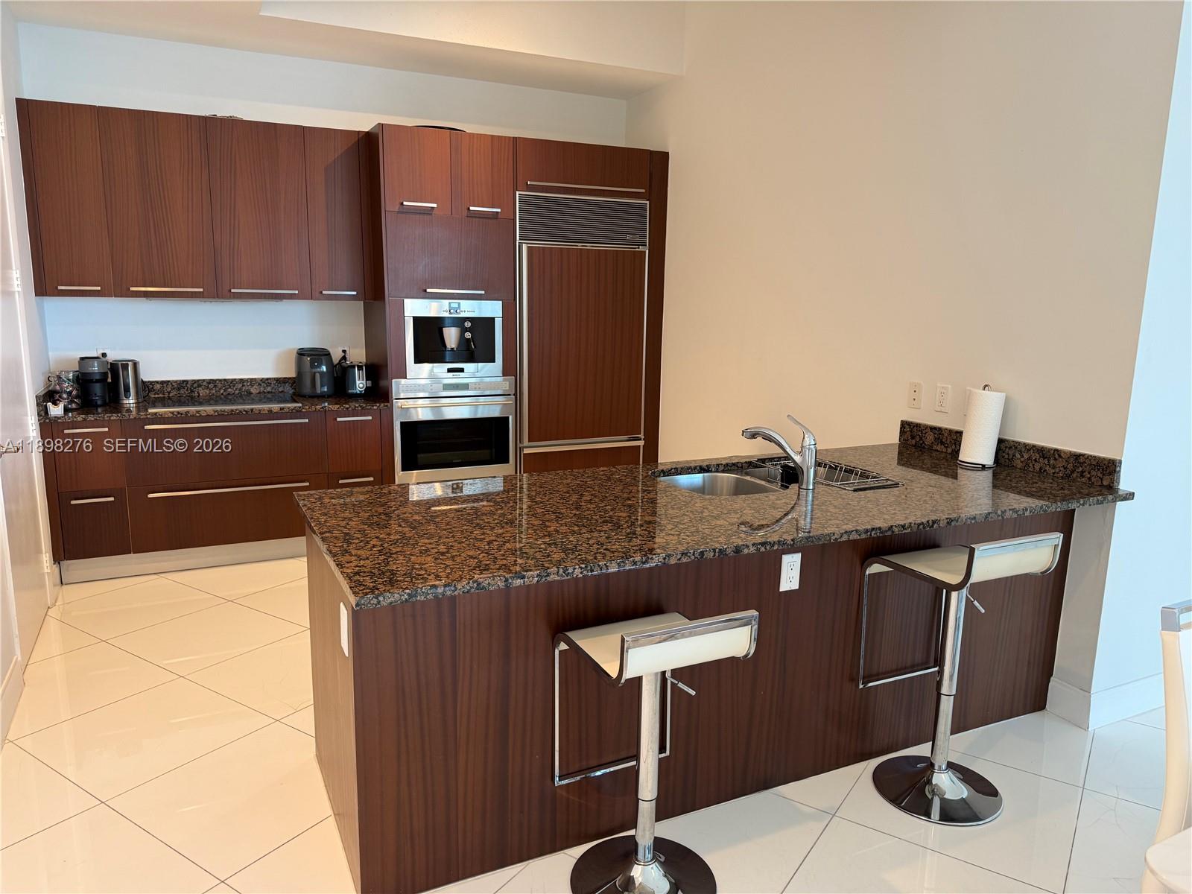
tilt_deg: -9.9
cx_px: 596
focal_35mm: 24
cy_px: 447
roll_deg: -1.3
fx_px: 826
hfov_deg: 71.6
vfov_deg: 56.8
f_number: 1.78
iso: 160
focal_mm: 6.76
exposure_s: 1/60
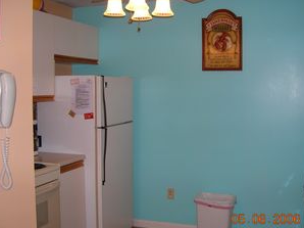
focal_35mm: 42
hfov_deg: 44.7
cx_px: 178
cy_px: 107
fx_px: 369
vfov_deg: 34.3
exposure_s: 1/60.1
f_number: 2.9
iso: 50
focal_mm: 5.7
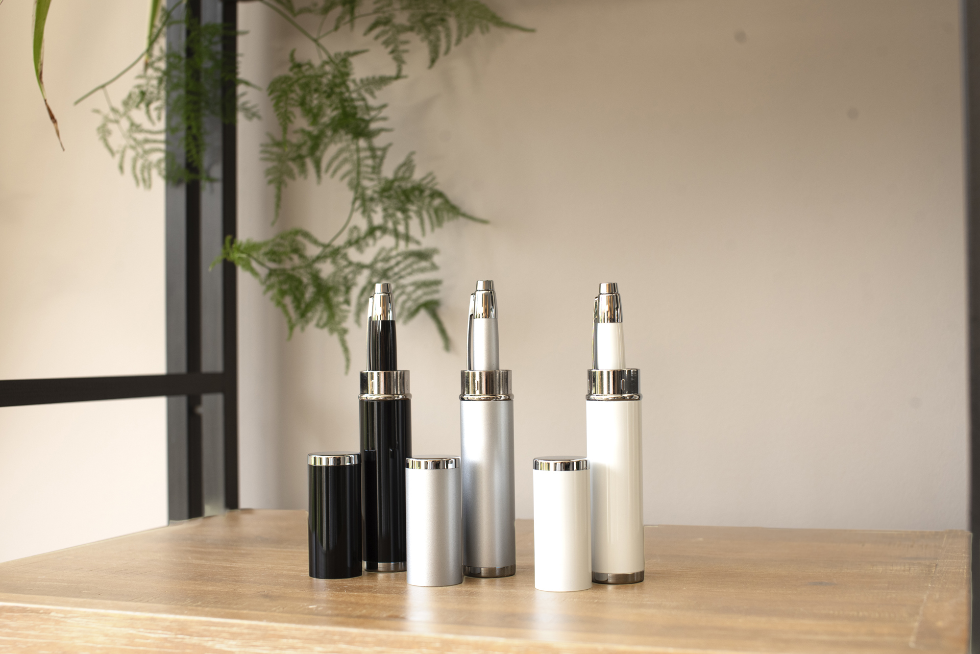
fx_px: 1362
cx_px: 490
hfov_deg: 39.6
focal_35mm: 50
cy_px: 327
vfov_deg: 27.0
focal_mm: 50
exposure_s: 1/50
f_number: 6.3
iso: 400
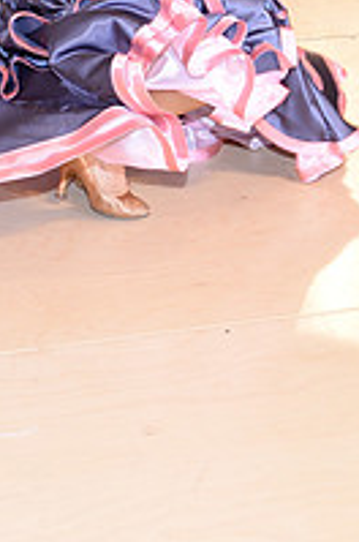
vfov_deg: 14.5
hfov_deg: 10.1
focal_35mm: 134
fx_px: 2011
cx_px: 388
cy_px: -232
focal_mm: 46
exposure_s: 1/200
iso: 1250
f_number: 5
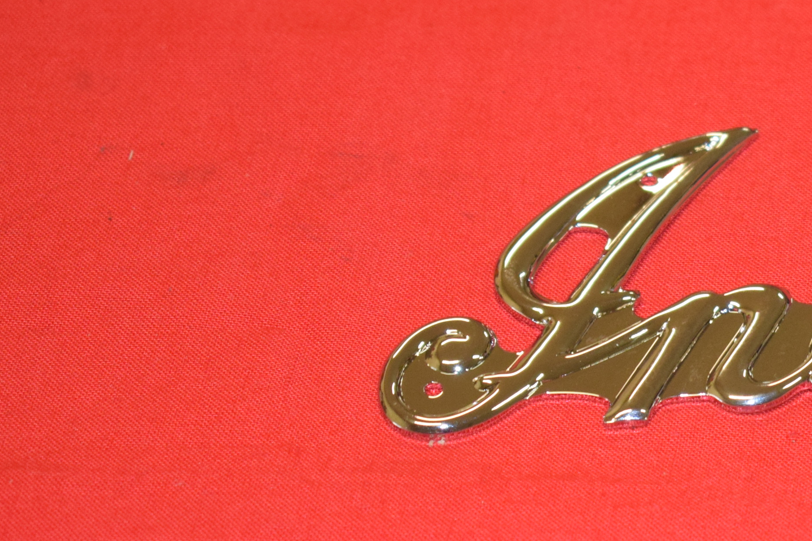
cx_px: 931
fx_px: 4447
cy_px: 364
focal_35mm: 197
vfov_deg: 7.0
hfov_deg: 10.3
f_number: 5.6
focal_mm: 55
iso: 1250
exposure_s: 1/80
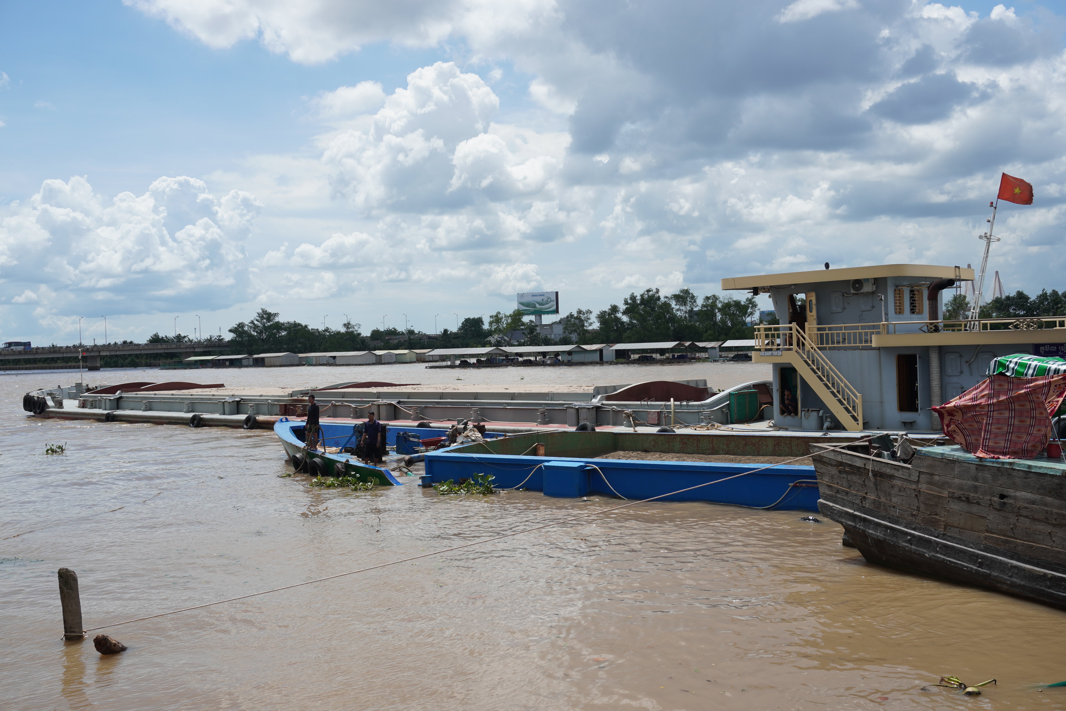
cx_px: 533
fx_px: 1155
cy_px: 356
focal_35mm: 39
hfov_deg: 49.6
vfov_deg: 34.2
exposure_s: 1/400
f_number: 8
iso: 100
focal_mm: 26
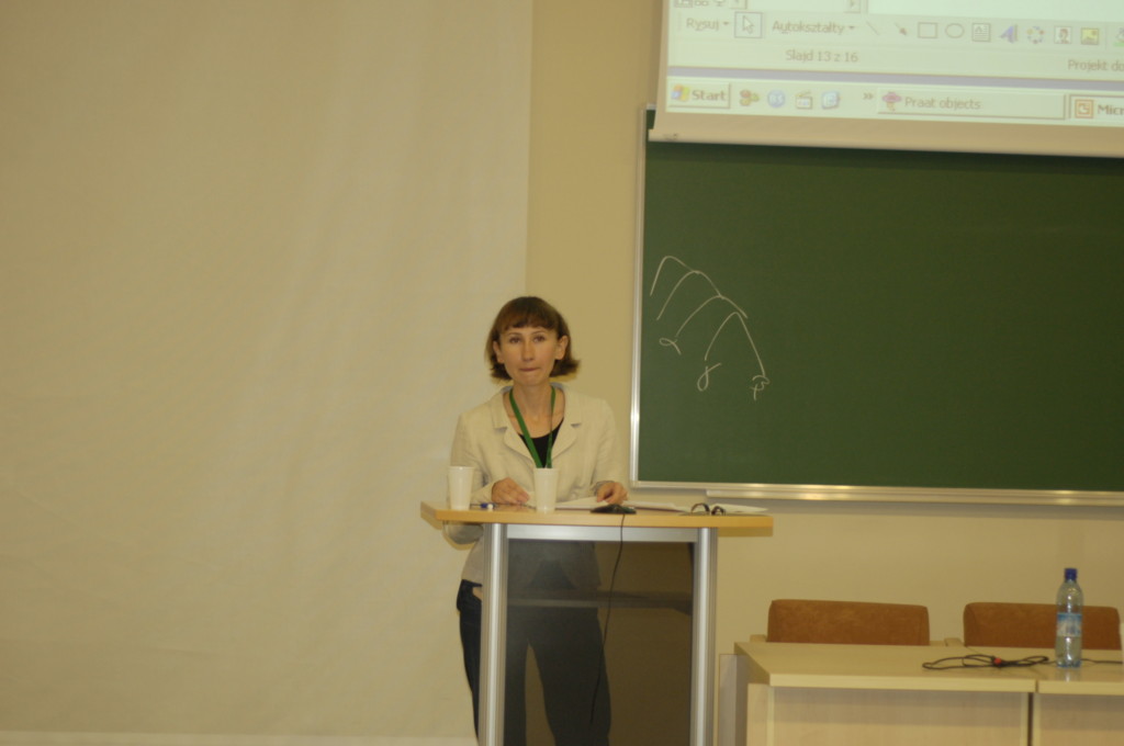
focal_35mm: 75
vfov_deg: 18.1
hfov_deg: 27.0
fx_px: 2339
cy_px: 373
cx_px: 562
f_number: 2
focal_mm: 50
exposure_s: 1/60
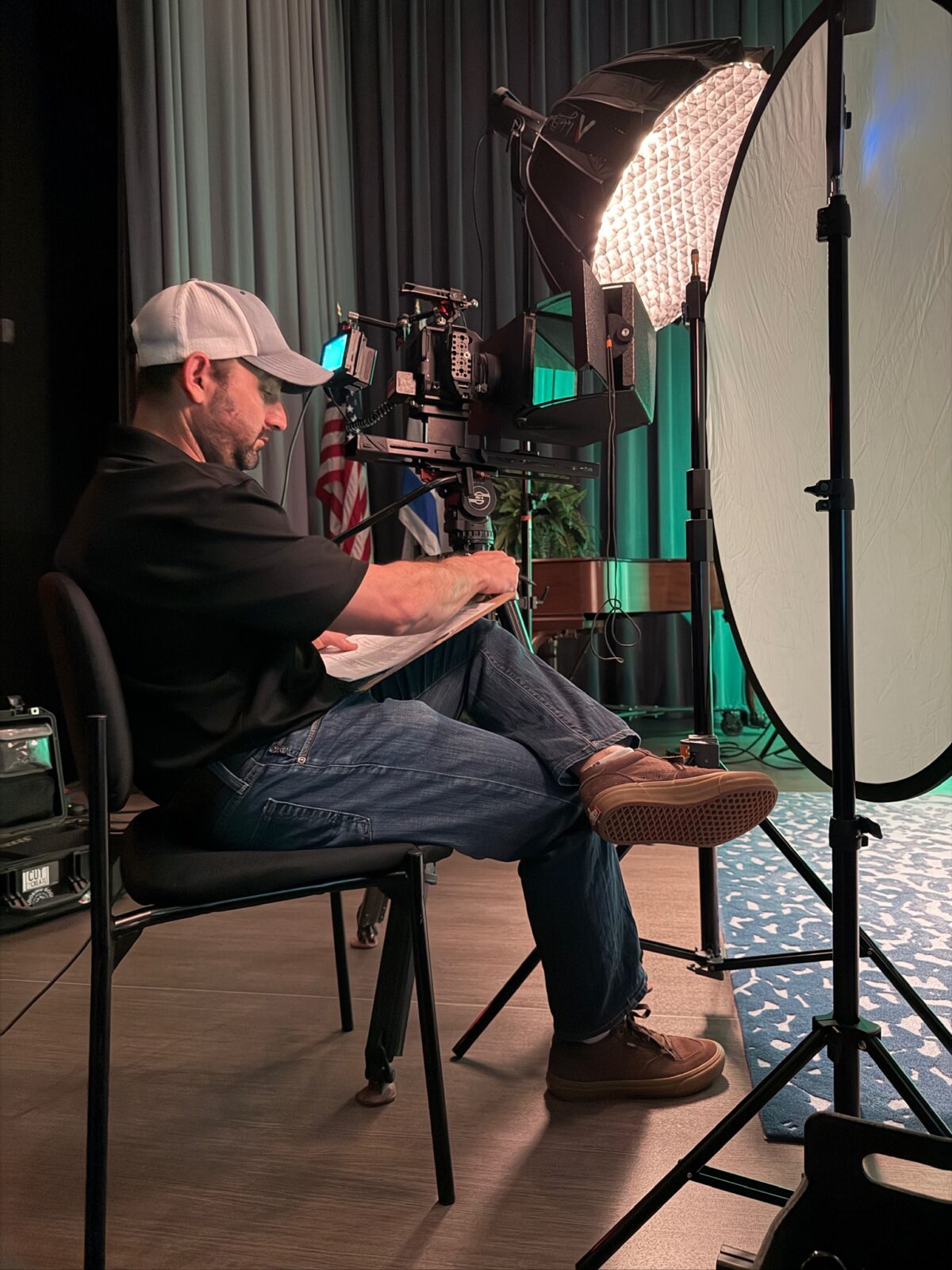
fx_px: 880
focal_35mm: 24
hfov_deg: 56.8
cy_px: 635
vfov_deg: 71.6
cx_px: 476
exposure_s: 1/21
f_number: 1.78
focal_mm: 6.76
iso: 2000
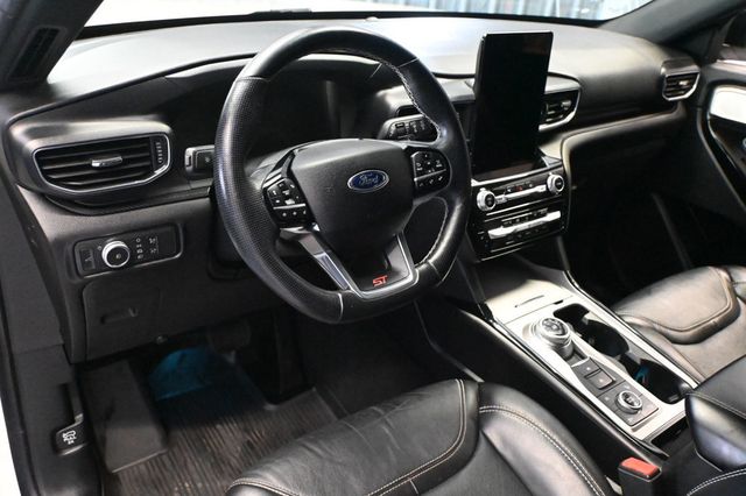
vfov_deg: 43.6
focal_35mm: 30
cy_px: 248
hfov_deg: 62.0
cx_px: 373
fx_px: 621
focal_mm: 20
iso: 12800
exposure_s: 1/60
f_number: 3.8
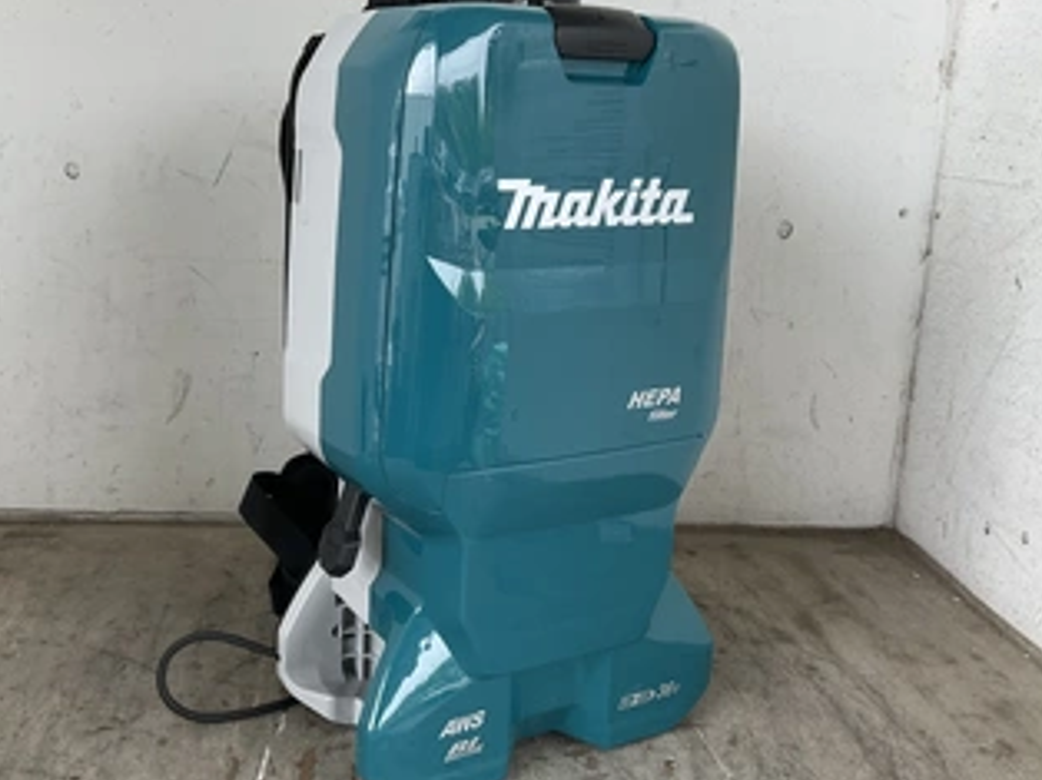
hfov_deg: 50.0
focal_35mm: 37
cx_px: 441
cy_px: 358
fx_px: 1113
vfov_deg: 38.6
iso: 25
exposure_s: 1/122
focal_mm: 3
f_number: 1.8
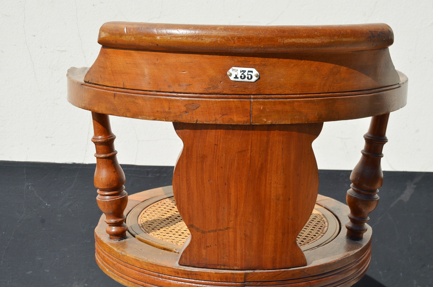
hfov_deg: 33.5
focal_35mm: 60
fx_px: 720
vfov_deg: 22.5
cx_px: 216
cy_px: 144
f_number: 8
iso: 125
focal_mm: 40
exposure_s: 1/250
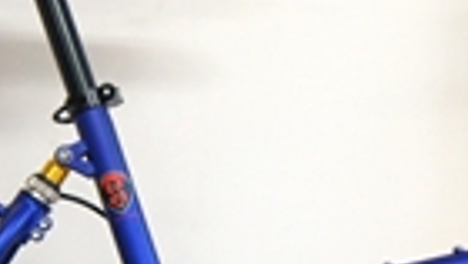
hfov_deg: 9.4
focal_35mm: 228
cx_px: 324
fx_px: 2832
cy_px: 339
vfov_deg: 5.3
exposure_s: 1/60
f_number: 4.5
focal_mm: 34
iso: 800
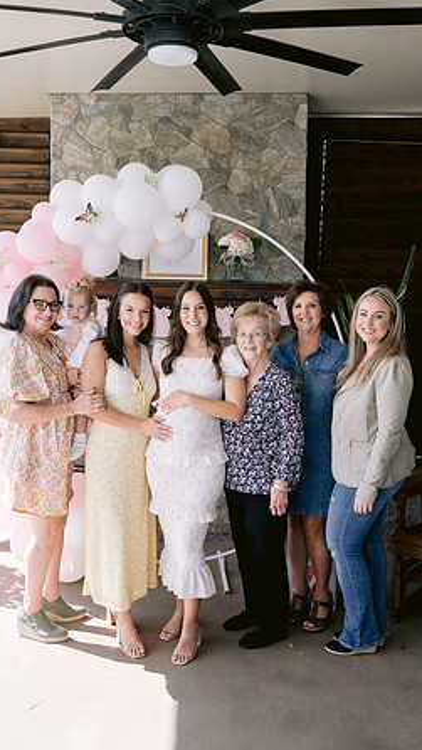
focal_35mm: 37
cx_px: 208
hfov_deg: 32.0
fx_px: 736
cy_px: 375
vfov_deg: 54.0
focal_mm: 35
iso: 400
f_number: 5.6
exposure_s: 1/400
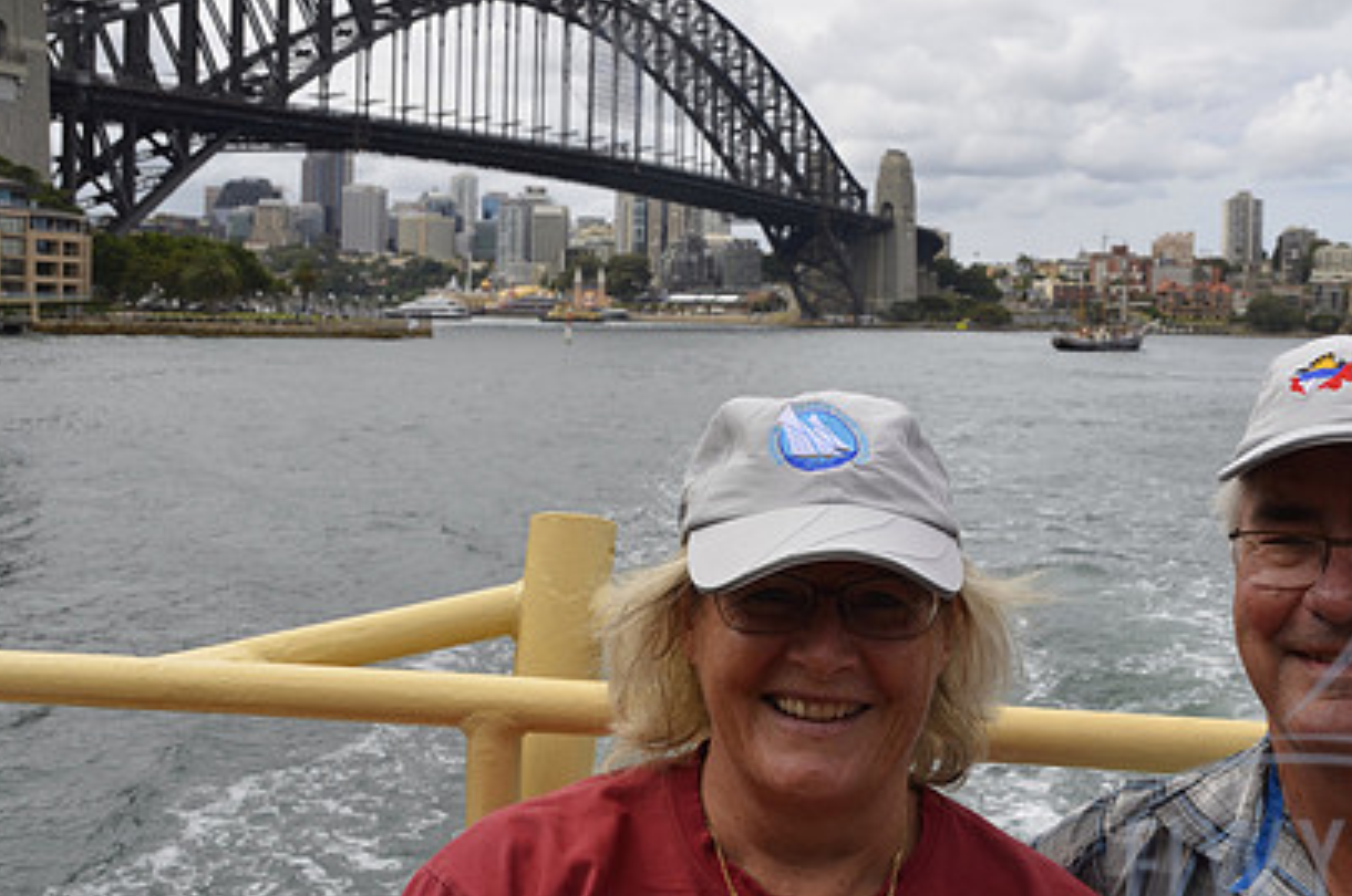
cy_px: 338
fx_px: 1762
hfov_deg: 41.5
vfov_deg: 28.5
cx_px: 887
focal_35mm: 47
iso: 100
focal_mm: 22
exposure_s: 1/250
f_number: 8
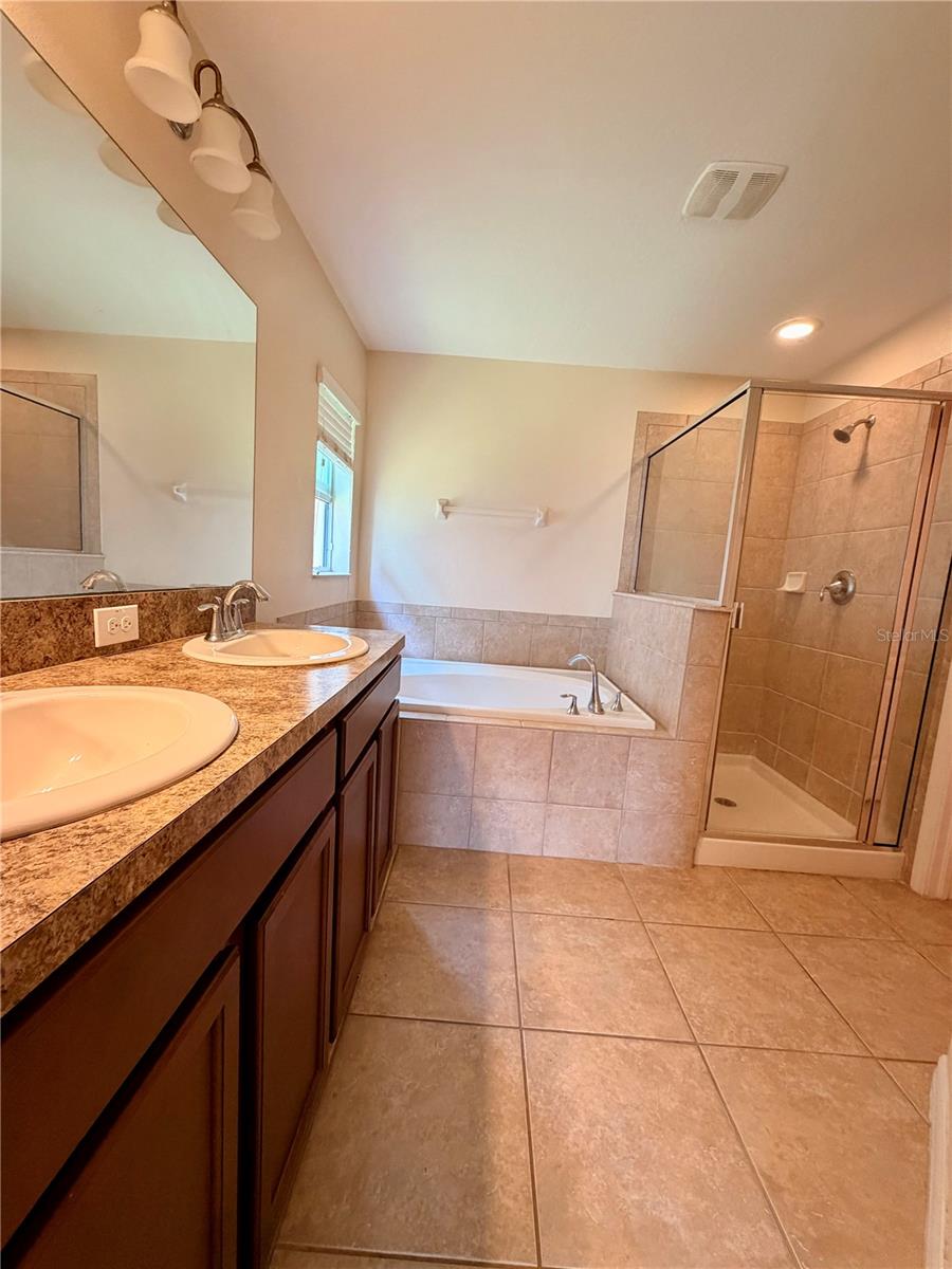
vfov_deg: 102.1
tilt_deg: -7.0
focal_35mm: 14
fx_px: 513
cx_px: 476
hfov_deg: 85.7
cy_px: 634
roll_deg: -4.1
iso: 320
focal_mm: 2.22
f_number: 2.2
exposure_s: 1/60
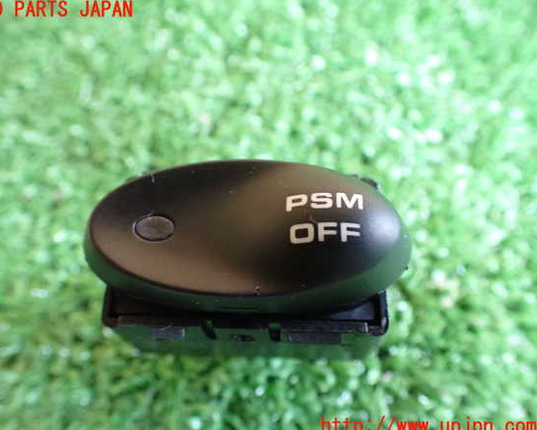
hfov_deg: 55.6
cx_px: 248
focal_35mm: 32
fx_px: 508
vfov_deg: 45.8
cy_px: 218
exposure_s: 1/30
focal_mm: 5.4
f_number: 2.3
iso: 1250
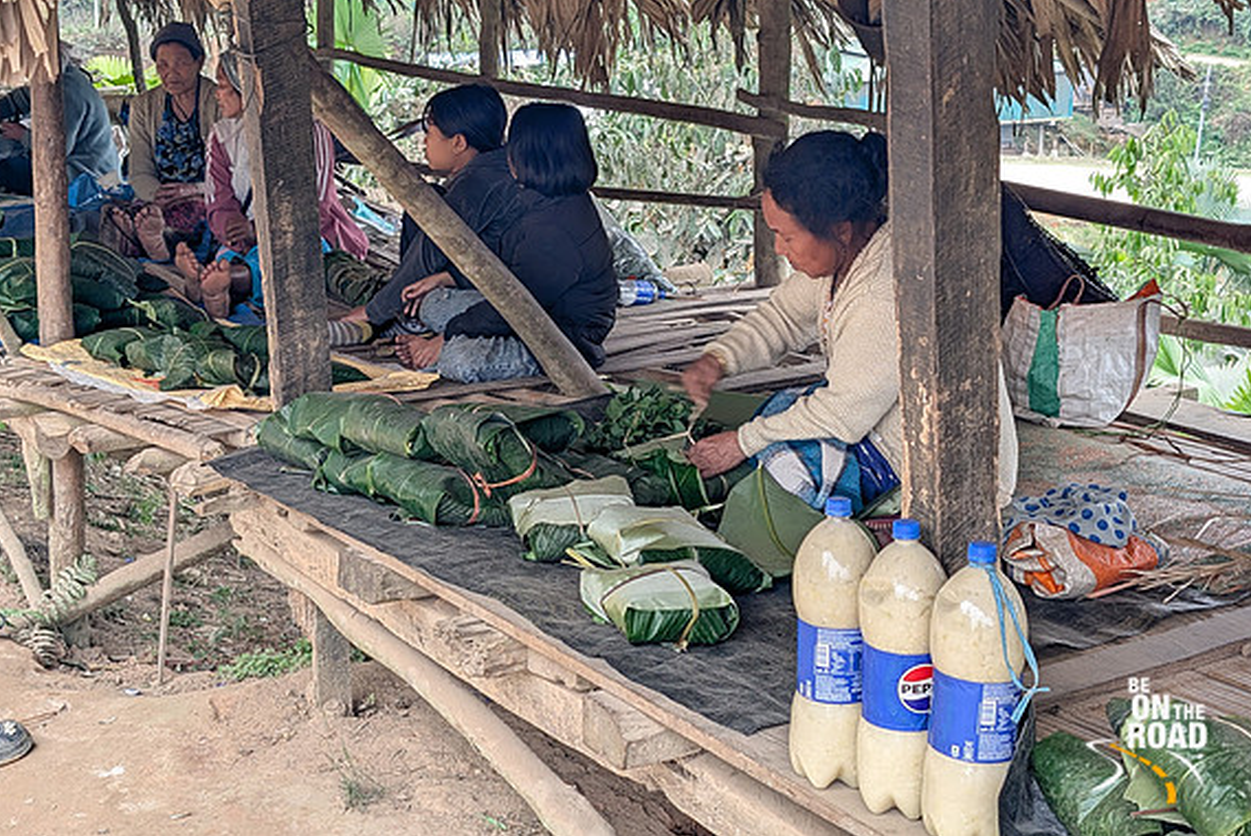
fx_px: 1808
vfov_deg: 26.0
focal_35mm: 52
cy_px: 360
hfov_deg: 38.2
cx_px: 631
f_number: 1.68
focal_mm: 6.9
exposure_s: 1/55.2
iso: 18
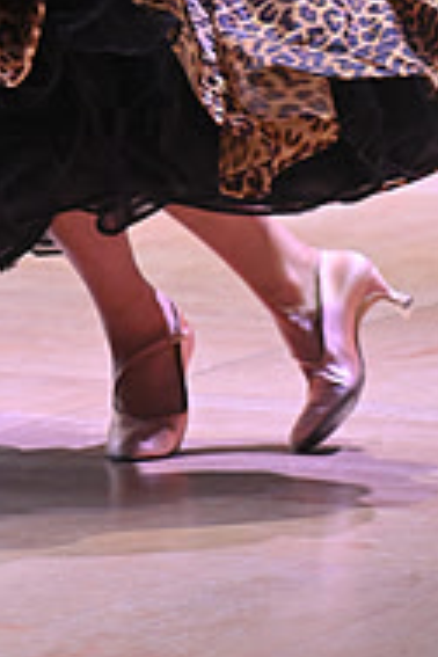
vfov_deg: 5.9
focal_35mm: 343
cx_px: -141
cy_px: -330
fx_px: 6259
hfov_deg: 4.0
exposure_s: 1/400
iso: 4000
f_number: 4
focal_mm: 112
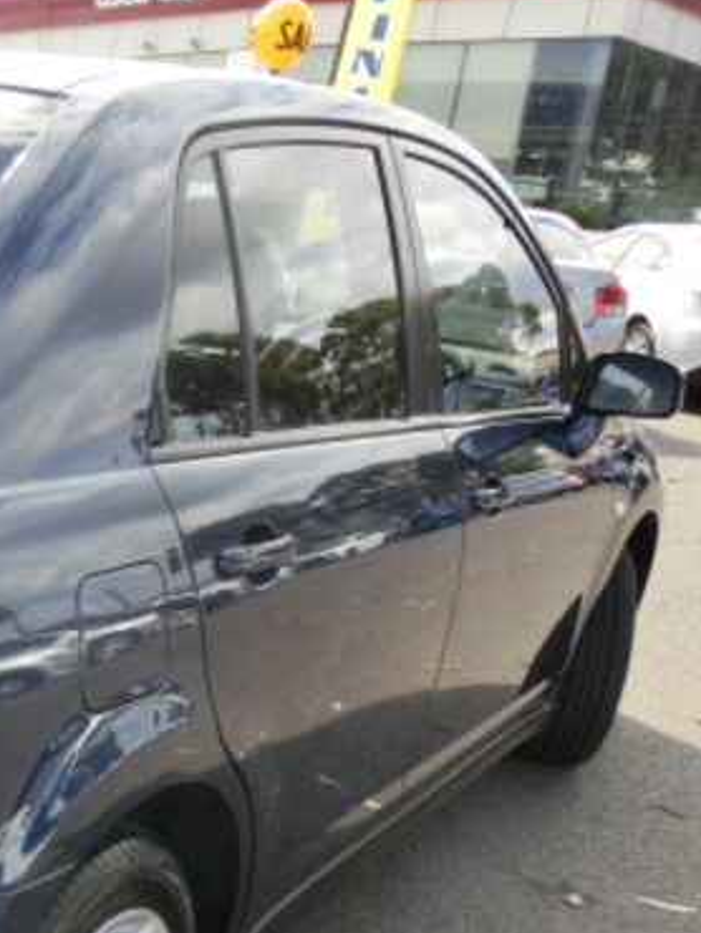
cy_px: 681
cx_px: -224
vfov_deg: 34.9
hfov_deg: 23.7
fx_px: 1456
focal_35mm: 54
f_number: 3.3
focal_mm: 4.4
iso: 80
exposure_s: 1/400
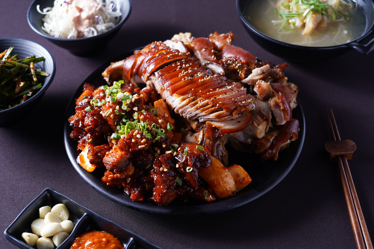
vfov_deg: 28.1
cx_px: 187
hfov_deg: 41.1
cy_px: 124
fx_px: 499
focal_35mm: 48
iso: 100
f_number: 5.6
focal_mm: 48
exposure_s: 1/125
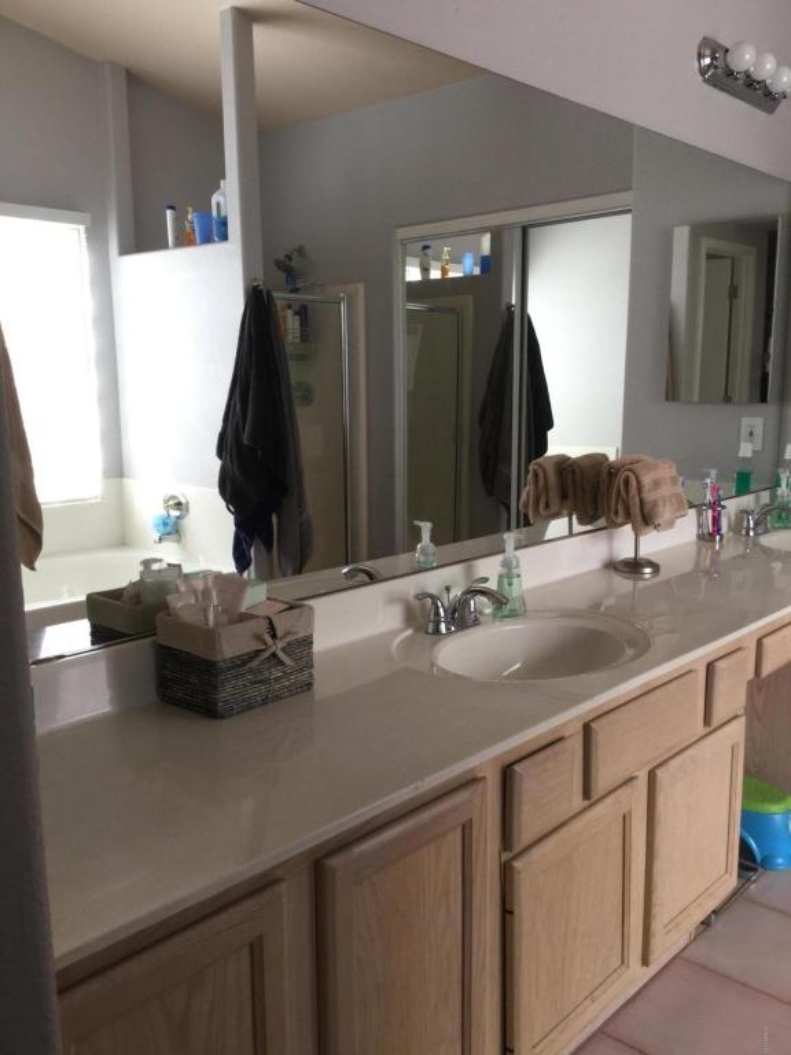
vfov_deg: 58.4
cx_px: 396
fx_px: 944
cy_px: 528
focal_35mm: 31
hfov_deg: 45.4
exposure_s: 1/60
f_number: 2.4
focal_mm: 3.3
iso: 25
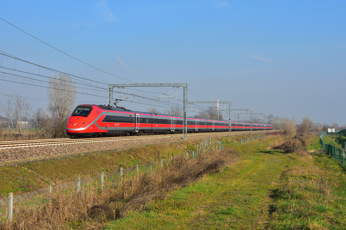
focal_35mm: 52
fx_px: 505
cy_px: 115
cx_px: 173
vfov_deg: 25.8
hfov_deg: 37.9
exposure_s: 1/800
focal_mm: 35
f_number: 7.1
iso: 250
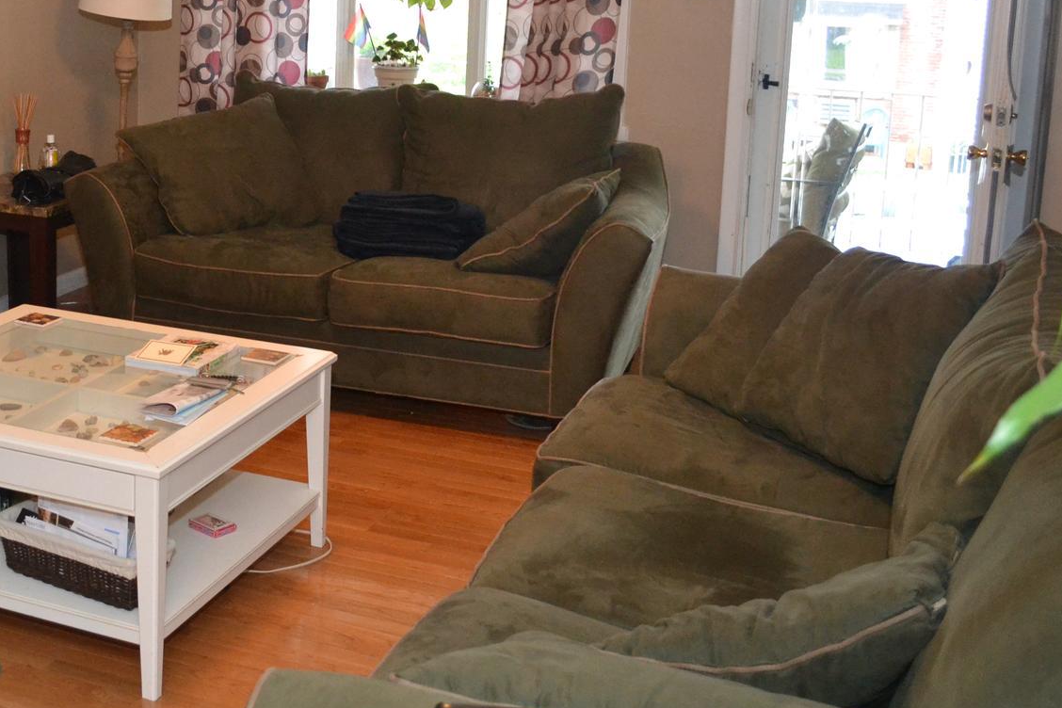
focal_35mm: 49
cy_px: 154
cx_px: 165
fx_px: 1445
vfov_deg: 27.1
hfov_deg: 38.3
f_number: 3.5
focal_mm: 18
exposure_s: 1/60
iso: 2000
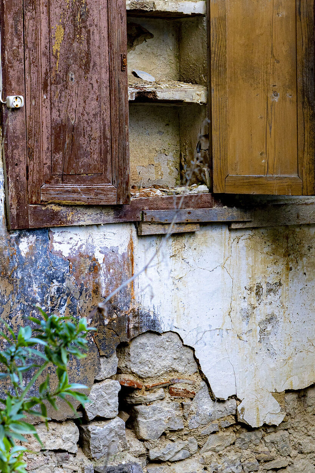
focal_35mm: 145
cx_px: 282
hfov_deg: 9.4
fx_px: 1902
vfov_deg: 14.1
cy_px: 178
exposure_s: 1/60
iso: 400
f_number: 5.6
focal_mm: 50
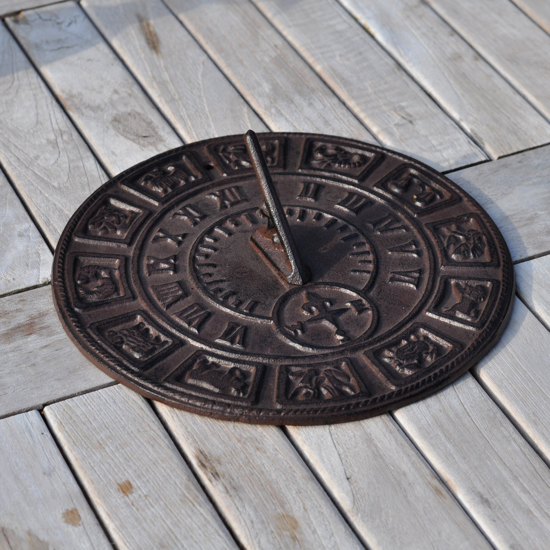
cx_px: 288
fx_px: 1726
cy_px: 275
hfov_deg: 18.1
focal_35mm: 96
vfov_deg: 18.1
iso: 200
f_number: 5.6
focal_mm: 50
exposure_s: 1/640
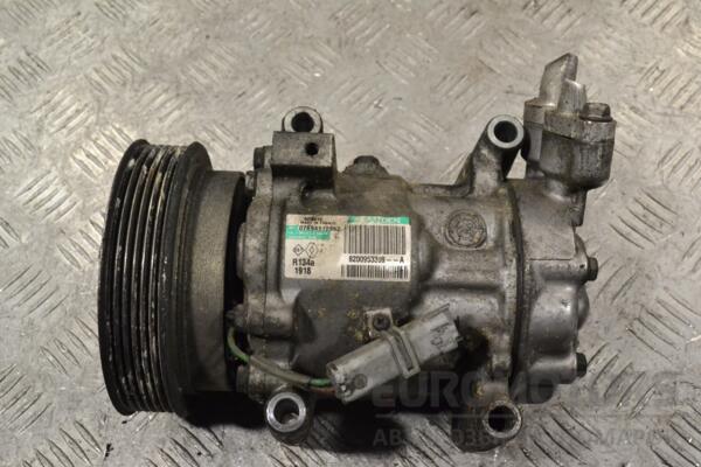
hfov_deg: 46.4
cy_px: 234
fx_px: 818
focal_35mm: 42
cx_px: 350
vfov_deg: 31.9
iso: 3200
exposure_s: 1/320
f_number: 9
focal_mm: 28
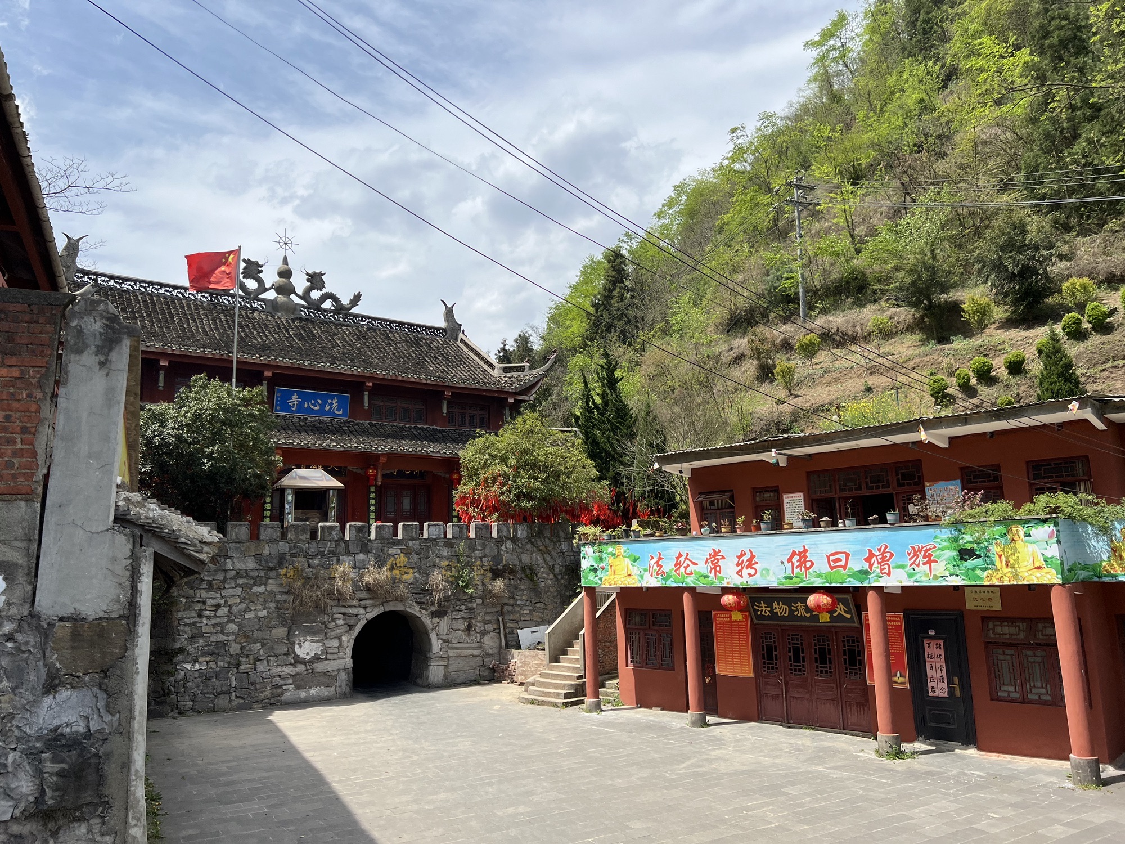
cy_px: 422
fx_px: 845
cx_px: 562
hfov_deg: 67.3
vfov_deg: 53.1
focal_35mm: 26
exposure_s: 1/4274
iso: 50
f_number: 1.5
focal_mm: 5.7
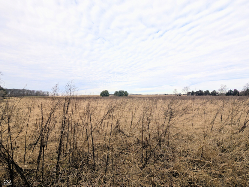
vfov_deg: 94.6
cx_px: 124
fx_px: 86
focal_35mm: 12
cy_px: 94
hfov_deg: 110.5
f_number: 1.7
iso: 78
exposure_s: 1/1828
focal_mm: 2.02
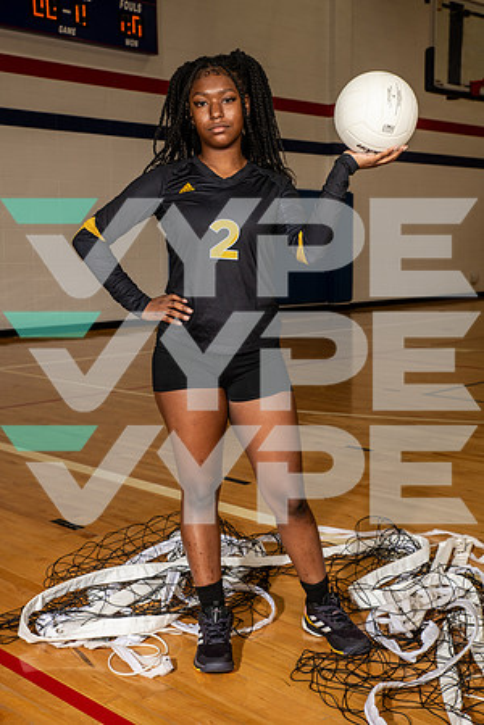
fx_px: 968
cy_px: 362
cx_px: 242
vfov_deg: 41.1
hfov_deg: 28.1
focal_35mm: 48
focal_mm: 48
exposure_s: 1/250
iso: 320
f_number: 7.1
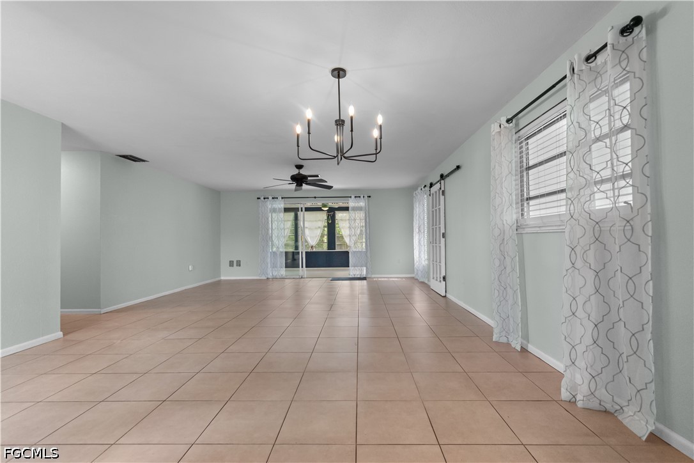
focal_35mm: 15
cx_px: 347
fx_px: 289
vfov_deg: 77.3
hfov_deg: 100.4
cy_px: 232
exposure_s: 1/80
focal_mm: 10
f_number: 4.5
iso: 800
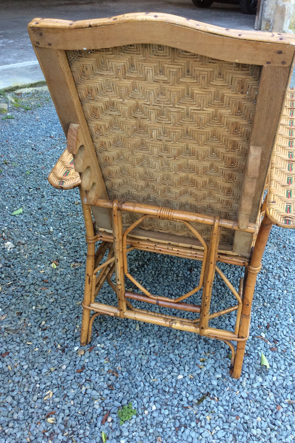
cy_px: 223
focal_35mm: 34
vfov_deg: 55.8
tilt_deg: -32.6
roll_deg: -1.3
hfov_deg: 38.9
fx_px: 418
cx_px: 157
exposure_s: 1/100
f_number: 2.4
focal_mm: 3.3
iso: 64
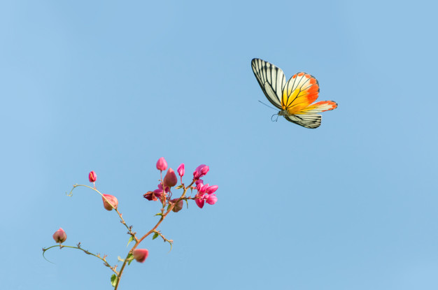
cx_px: 219
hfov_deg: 4.6
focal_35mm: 450
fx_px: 5465
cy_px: 145
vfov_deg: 3.0
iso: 400
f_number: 5.6
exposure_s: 1/2000
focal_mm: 300
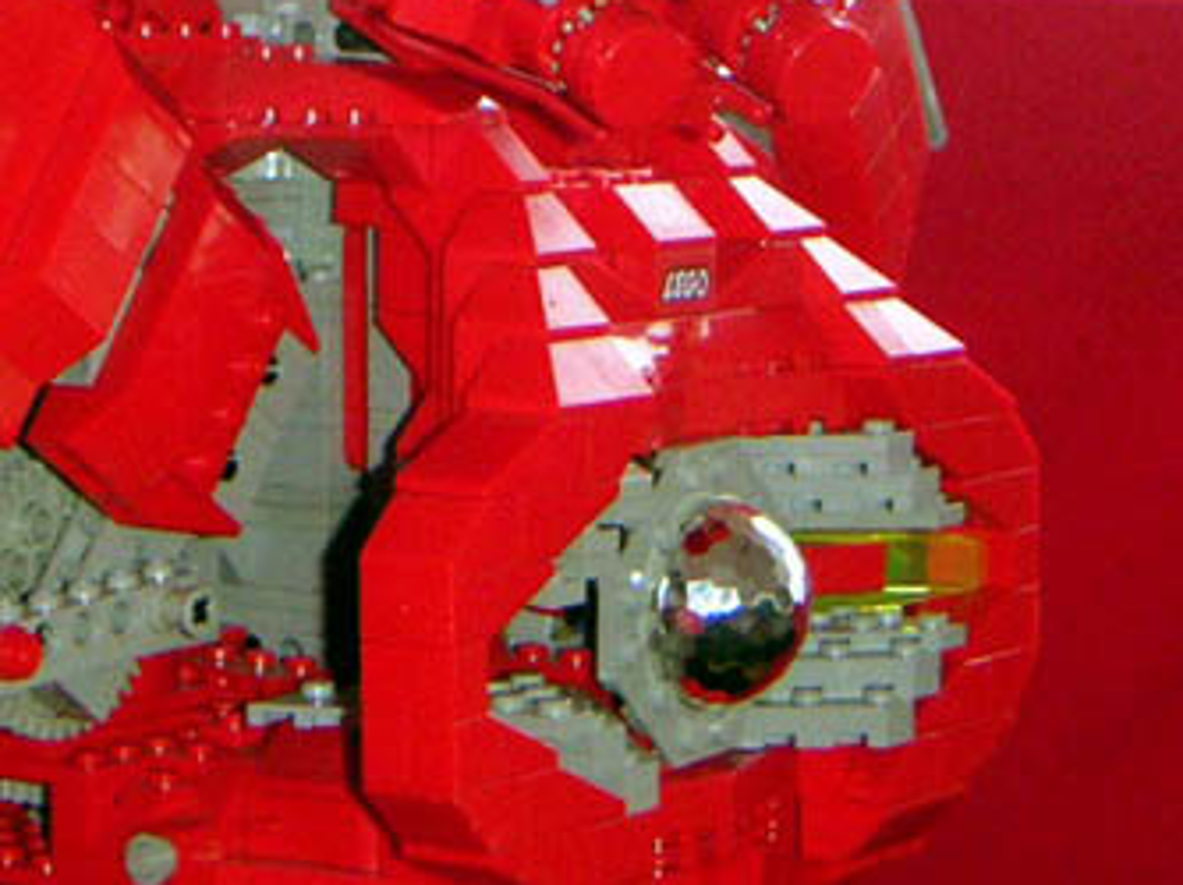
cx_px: 255
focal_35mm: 127
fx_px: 4337
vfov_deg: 11.6
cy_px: 25
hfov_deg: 15.4
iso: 160
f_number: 3
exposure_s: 1/45
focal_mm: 8.2
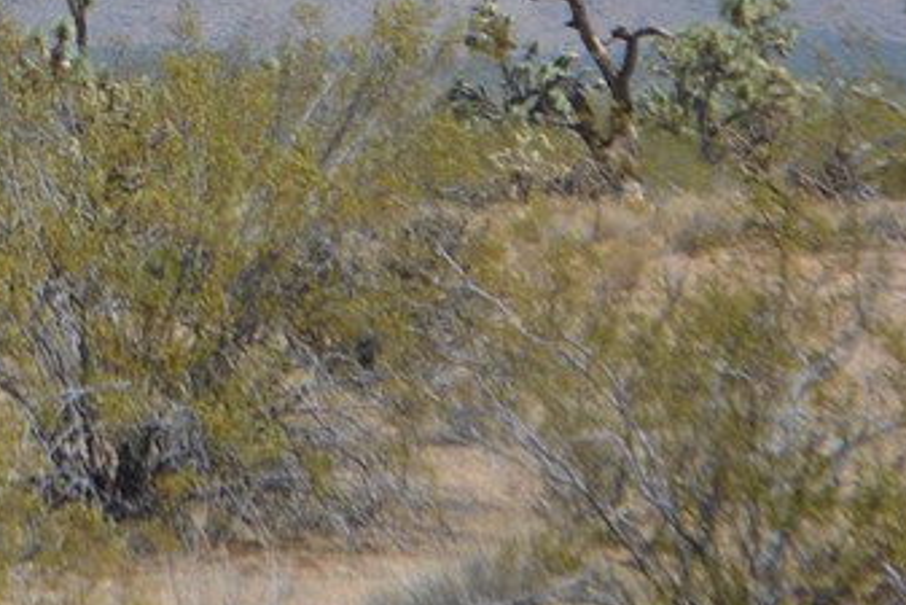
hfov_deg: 7.7
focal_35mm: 266
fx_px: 6687
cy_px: -110
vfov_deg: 5.2
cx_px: -175
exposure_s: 1/1600
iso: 400
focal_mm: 55
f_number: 7.1
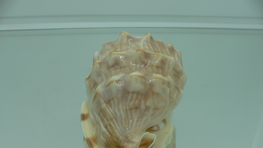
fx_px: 272
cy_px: 97
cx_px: 129
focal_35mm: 39
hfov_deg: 51.6
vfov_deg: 30.2
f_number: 2.8
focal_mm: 4.6
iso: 80
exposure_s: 1/80
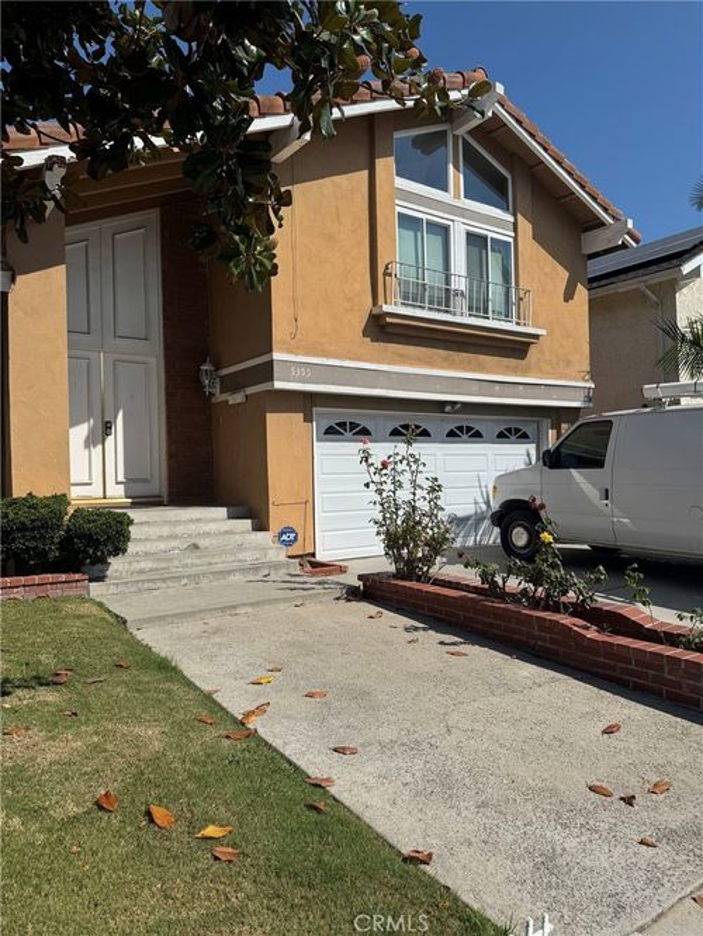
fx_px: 649
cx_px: 352
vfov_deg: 71.6
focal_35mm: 24
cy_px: 468
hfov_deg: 56.8
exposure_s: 1/9009
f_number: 1.78
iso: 80
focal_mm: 6.76
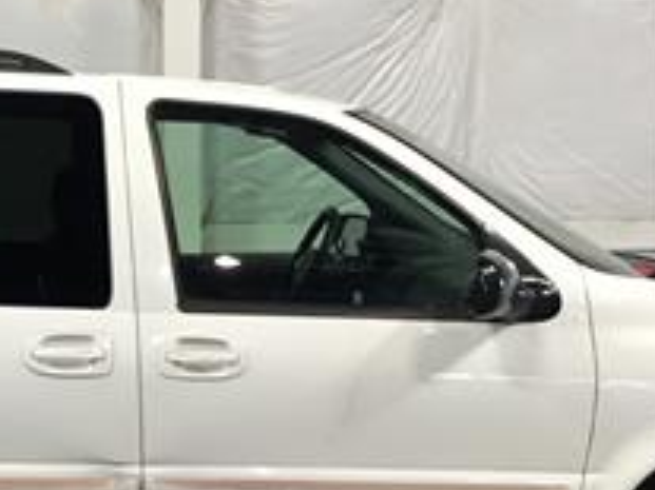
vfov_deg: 15.4
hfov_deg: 20.0
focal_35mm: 96
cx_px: 63
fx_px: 1815
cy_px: 326
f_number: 2.4
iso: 64
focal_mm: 3.3
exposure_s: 1/30
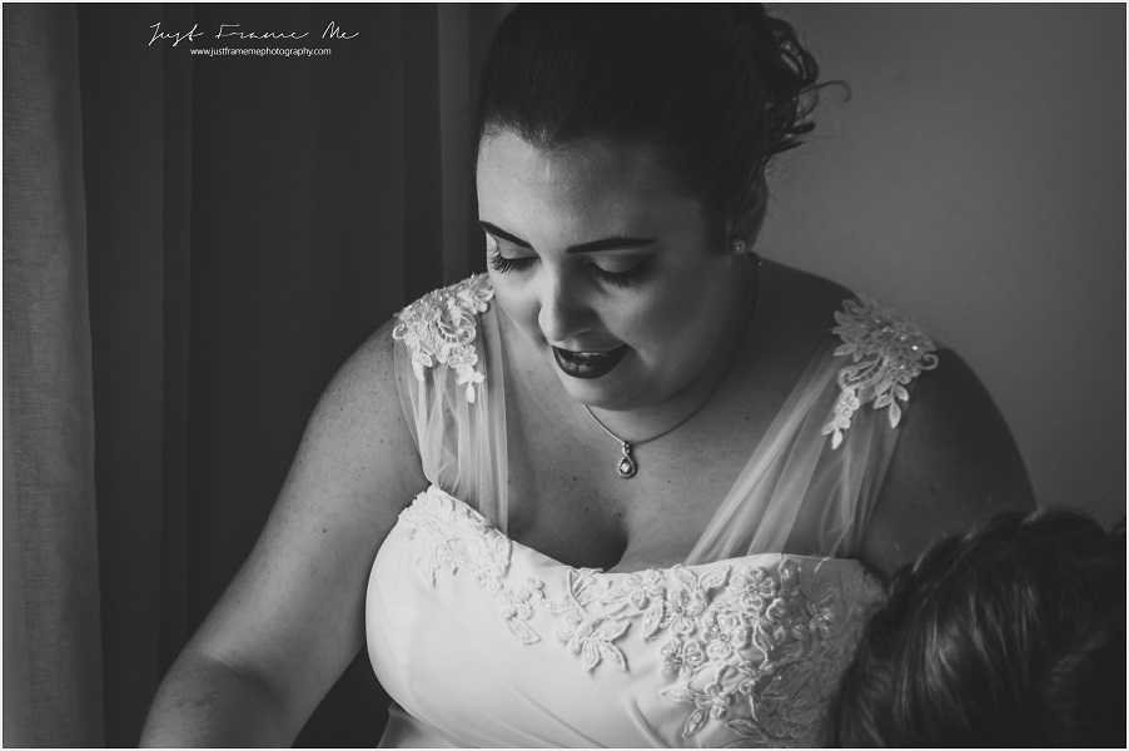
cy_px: 376
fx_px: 2585
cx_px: 564
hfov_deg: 24.6
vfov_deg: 16.5
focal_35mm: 82
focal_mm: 55
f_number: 5.6
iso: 400
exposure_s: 1/100
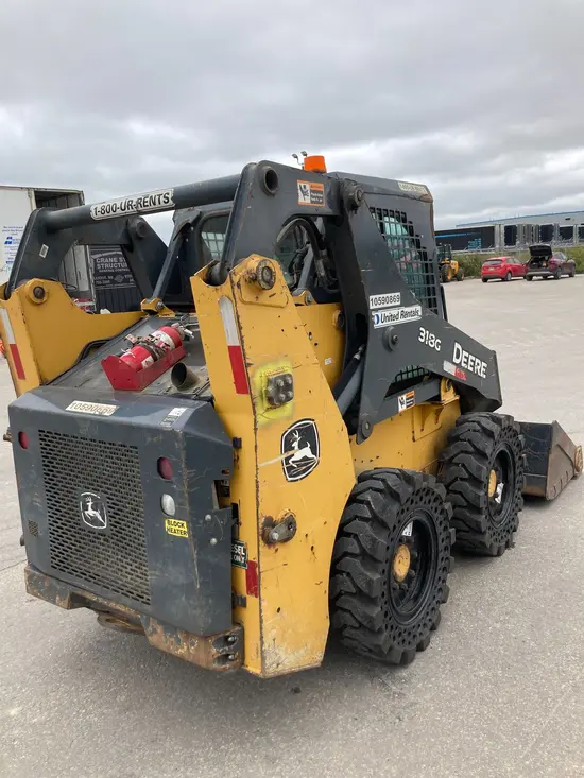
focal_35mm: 28
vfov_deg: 63.4
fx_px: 630
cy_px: 389
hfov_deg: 49.8
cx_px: 292
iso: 20
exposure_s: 1/592
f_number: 1.8
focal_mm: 3.99
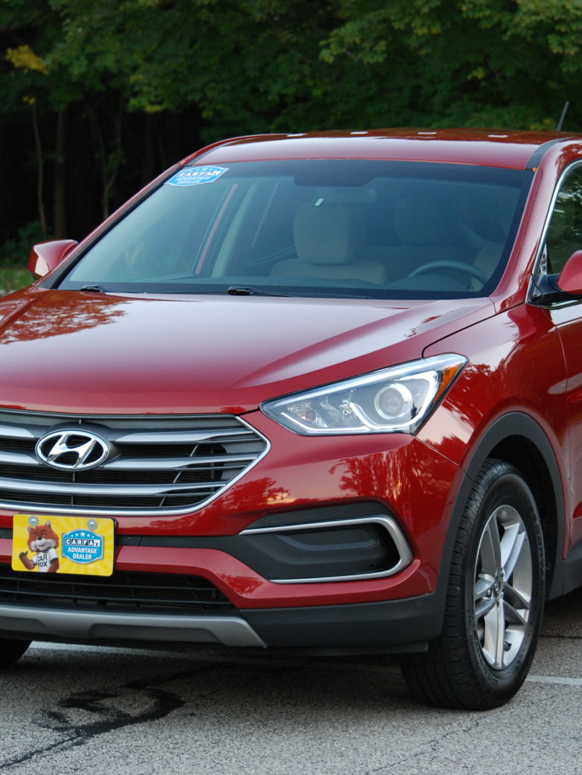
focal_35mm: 141
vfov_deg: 14.0
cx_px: 333
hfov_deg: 10.5
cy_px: 388
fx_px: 3153
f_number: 4.5
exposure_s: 1/25
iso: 400
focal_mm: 65
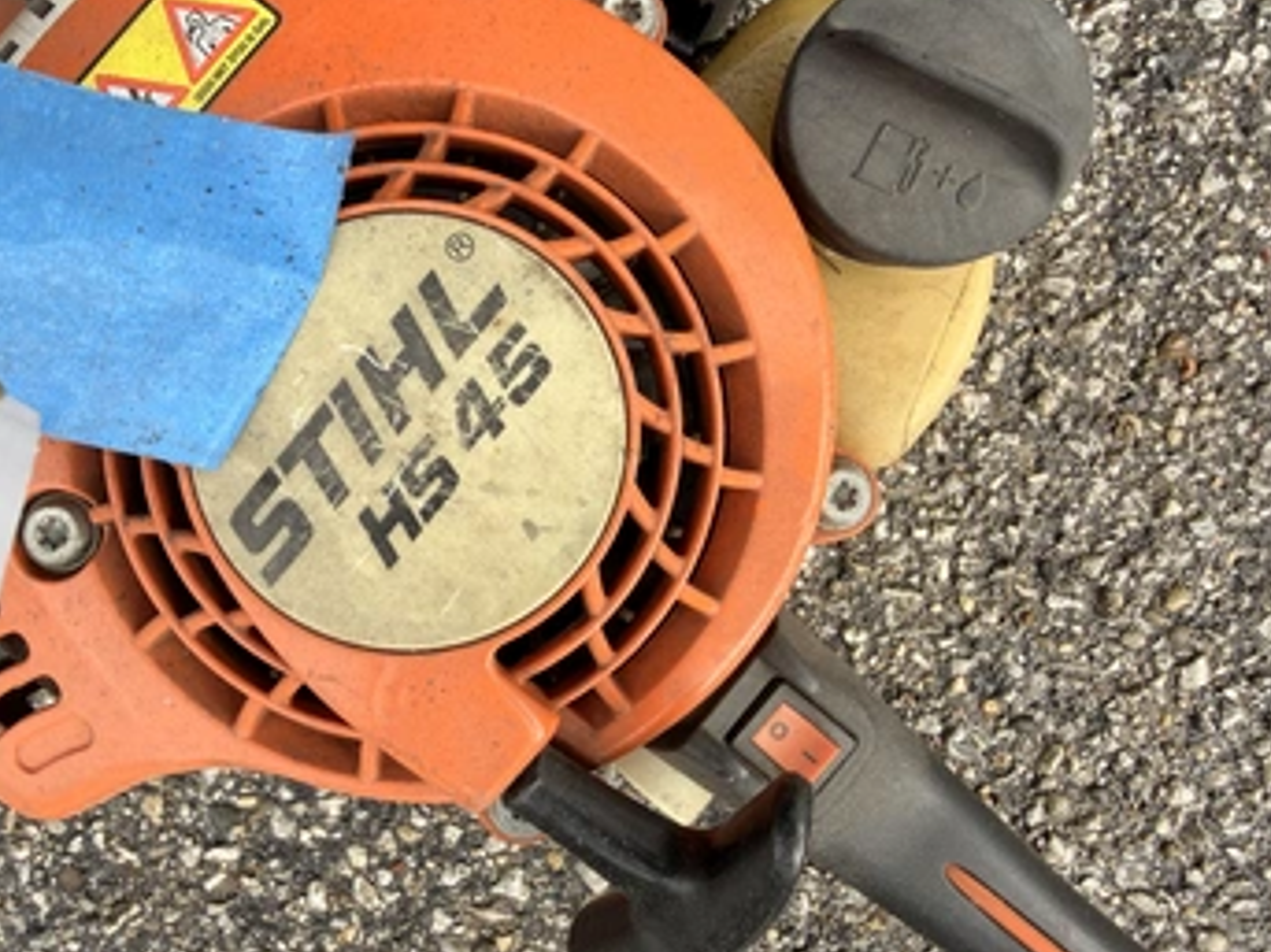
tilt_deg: -88.2
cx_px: 560
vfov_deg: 49.7
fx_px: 1028
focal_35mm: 28
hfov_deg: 63.3
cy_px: 441
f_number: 2.2
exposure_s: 1/172
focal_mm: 2.22
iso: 40
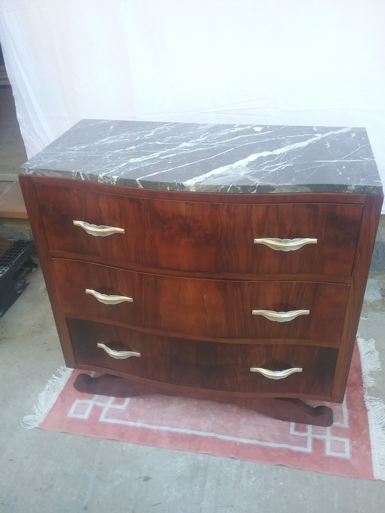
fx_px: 460
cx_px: 192
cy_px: 256
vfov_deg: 58.4
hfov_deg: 45.4
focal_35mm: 31
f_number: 2.2
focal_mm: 3.3
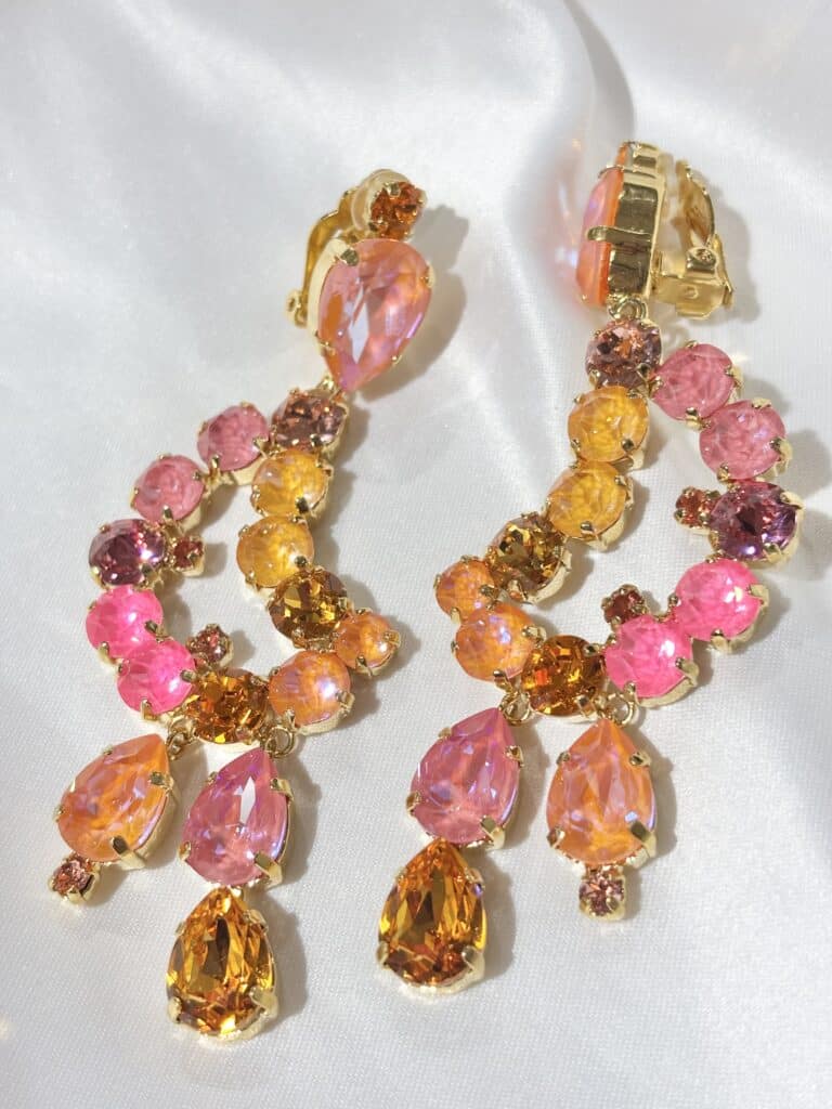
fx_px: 1666
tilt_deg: -42.4
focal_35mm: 52
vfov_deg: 36.8
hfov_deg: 28.0
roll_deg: +20.1
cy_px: 554
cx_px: 416
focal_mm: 5.96
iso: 32
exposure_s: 1/198
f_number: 1.6
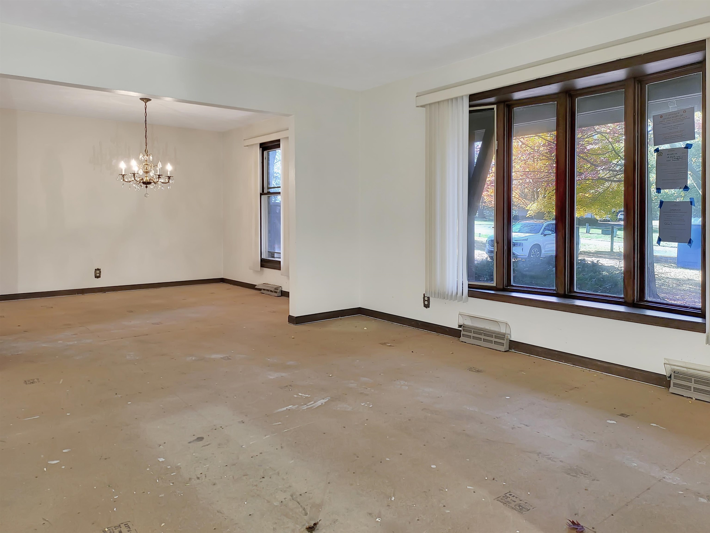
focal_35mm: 24
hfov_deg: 71.6
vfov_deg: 56.8
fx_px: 492
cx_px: 355
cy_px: 266
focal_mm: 5
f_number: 1.8
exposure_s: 1/120
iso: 100
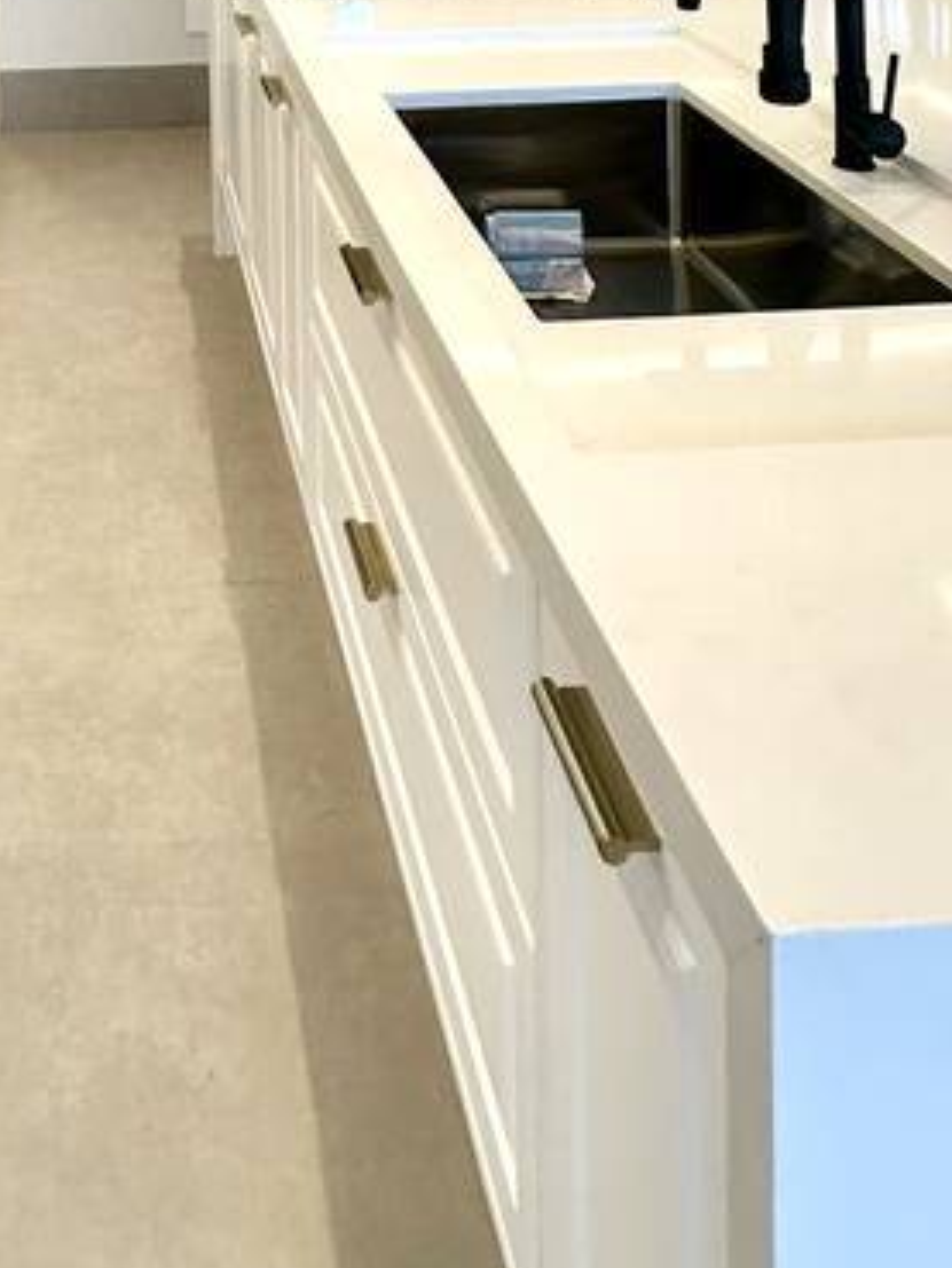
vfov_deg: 35.2
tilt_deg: -0.1
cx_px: 148
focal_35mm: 41
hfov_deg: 33.8
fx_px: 1503
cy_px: -285
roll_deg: -0.1
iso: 100
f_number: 2.2
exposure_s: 1/120
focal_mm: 2.22
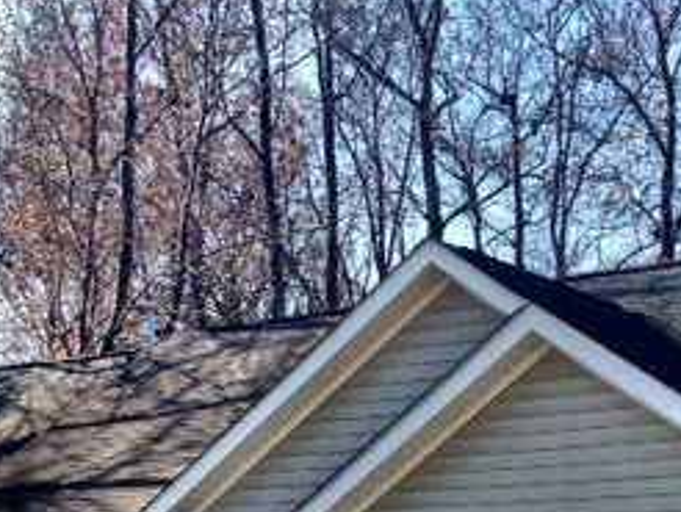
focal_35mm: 91
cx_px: 335
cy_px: 628
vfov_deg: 15.6
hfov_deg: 21.5
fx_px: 1792
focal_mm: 4.28
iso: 50
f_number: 2.4
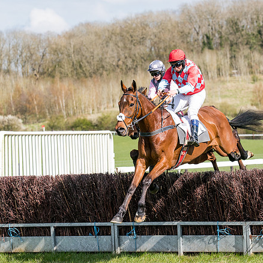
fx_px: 1779
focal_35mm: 207
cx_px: 159
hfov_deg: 8.5
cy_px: 148
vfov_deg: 8.5
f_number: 4.5
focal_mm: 118
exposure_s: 1/2000
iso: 400
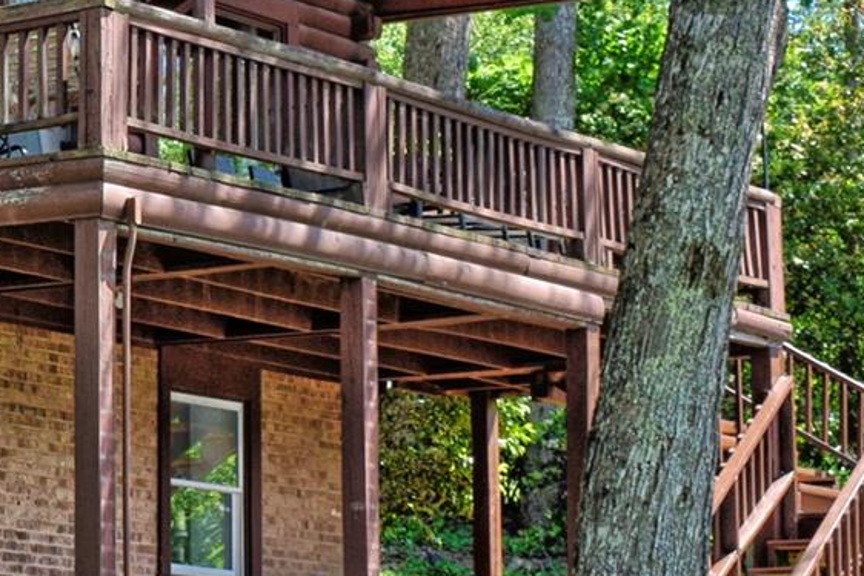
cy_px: 142
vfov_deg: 9.0
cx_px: -392
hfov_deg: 12.8
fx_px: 3673
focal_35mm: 153
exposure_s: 1/160
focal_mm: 28
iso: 100
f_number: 6.3
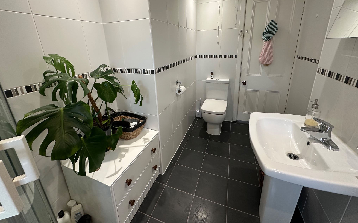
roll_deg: +2.1
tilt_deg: -16.5
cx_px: 177
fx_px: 146
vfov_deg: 73.9
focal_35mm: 15
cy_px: 88
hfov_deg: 101.5
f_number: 2.2
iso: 160
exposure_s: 1/50
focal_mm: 2.22
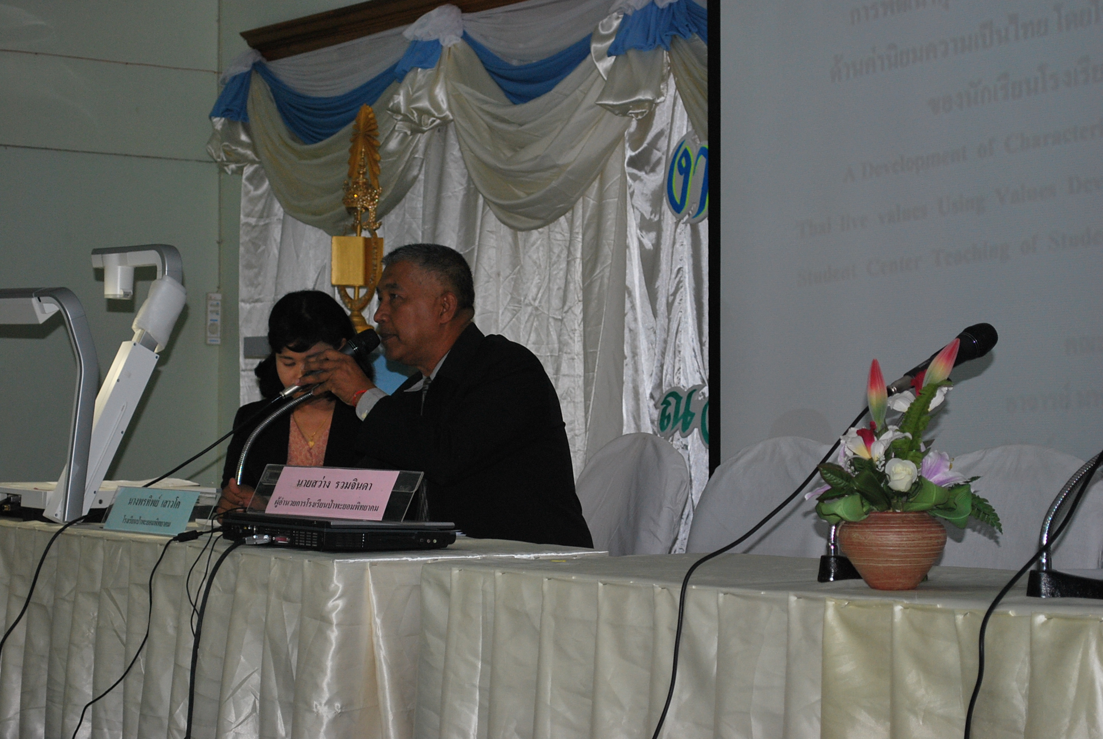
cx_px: 552
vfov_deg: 16.6
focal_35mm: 82
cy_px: 370
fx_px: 2531
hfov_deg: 24.6
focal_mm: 55
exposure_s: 1/50
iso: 400
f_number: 5.6
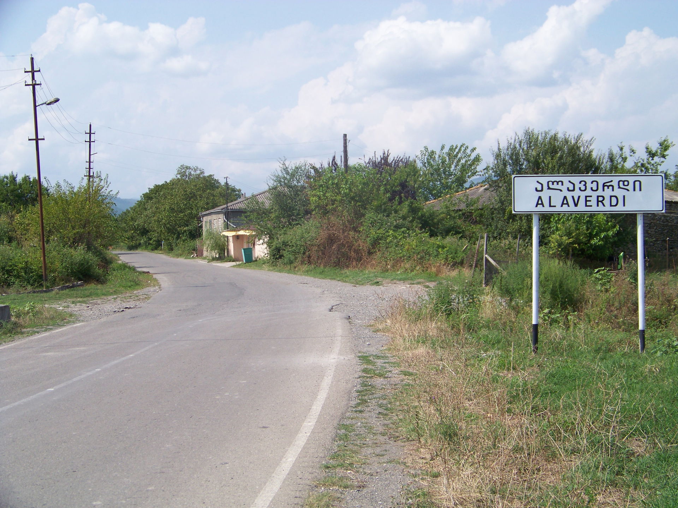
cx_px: 339
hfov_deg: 34.9
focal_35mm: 55
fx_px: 1077
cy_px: 254
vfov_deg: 26.6
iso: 64
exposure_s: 1/1000
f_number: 3.2
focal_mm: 9.36
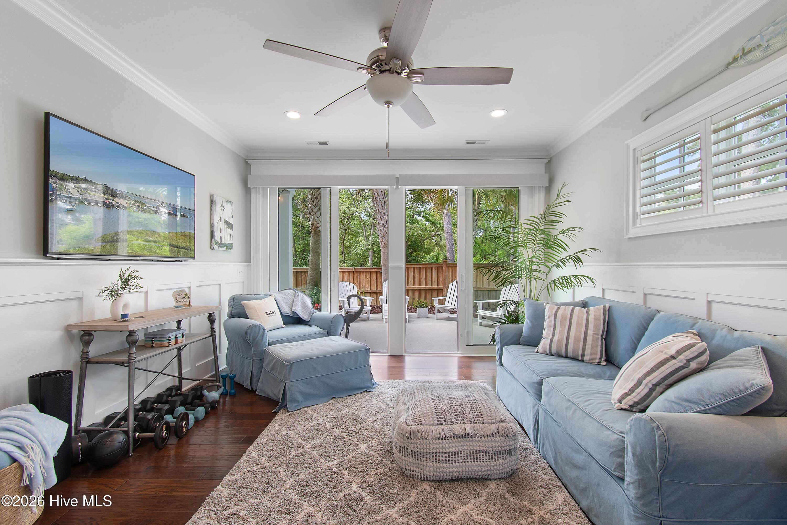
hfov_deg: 100.4
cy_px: 262
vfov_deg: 77.3
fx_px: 328
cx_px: 394
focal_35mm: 15
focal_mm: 10
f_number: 4.5
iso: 100
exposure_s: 1/15
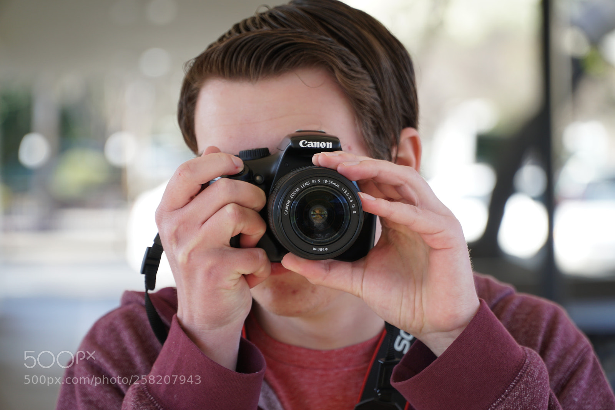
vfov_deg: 8.9
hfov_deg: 13.3
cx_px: 308
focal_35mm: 154
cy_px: 205
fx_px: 2639
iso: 100
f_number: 4
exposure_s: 1/100
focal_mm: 103
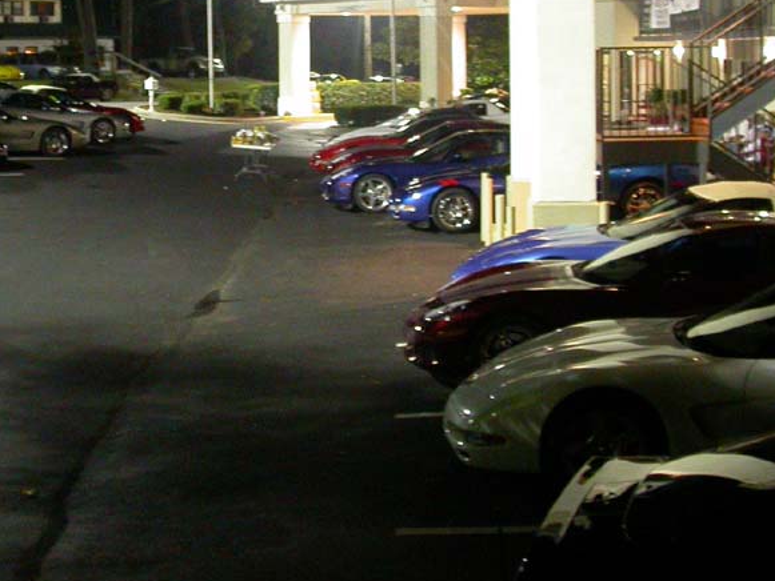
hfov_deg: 28.6
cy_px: 132
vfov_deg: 21.7
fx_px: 1500
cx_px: 212
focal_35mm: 67
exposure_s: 1/3.9
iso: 400
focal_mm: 7.85
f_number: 2.6
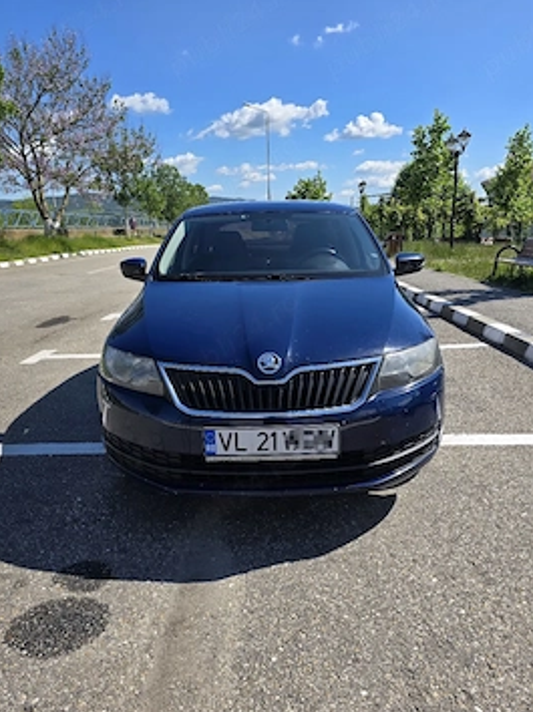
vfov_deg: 67.3
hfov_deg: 53.0
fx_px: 534
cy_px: 366
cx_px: 274
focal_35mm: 26
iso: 12
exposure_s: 1/769
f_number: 1.7
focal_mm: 6.3
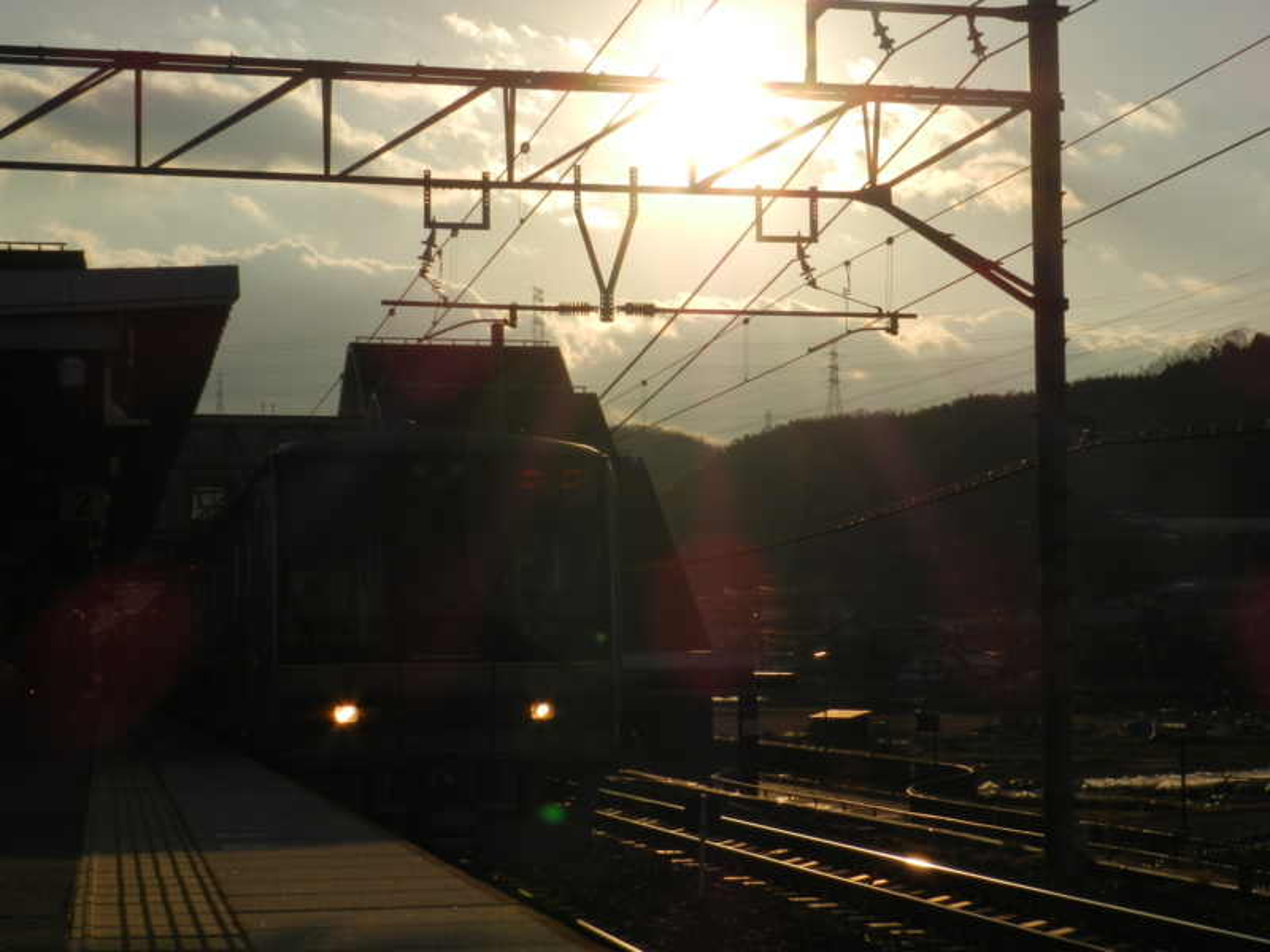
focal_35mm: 68
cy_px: 476
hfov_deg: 28.6
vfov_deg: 21.6
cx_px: 635
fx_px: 2495
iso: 160
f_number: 8
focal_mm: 12.1
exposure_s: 1/1500
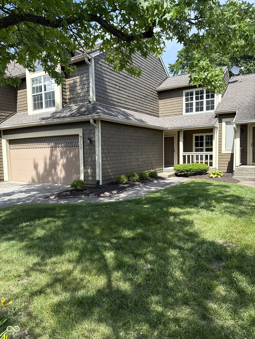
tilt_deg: -3.4
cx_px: 128
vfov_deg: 71.6
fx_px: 236
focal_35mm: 24
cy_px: 170
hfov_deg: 56.8
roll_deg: +2.0
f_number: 1.78
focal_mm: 6.76
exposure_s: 1/1727
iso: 100
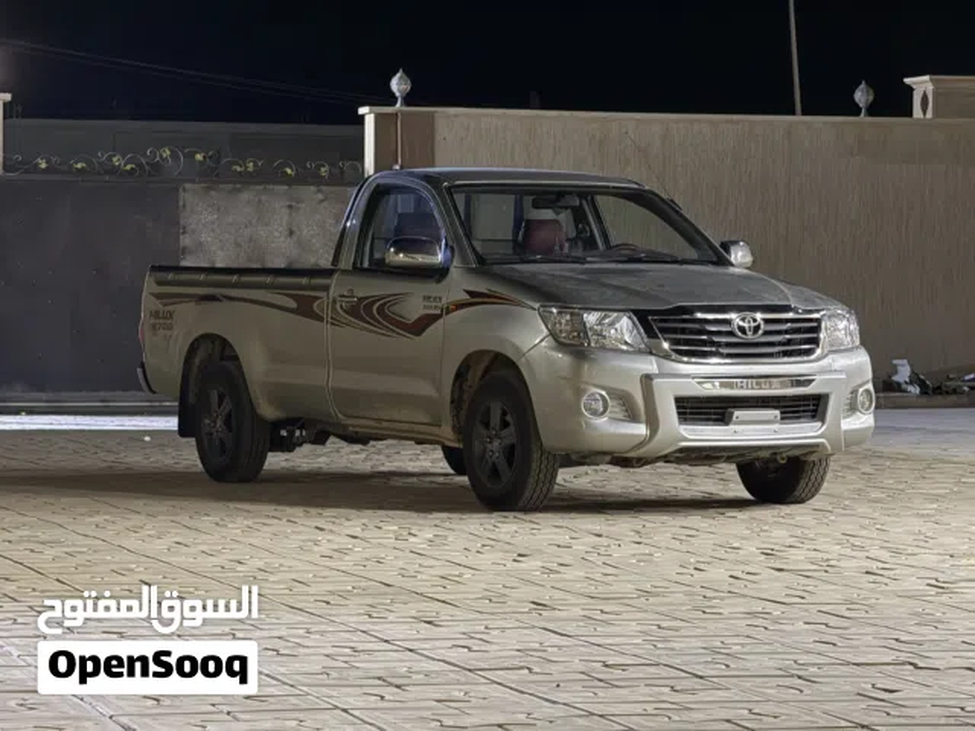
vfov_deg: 12.3
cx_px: 488
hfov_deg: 16.4
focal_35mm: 120
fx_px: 3380
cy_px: 366
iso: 1000
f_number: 2.8
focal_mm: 15.66
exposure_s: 1/12
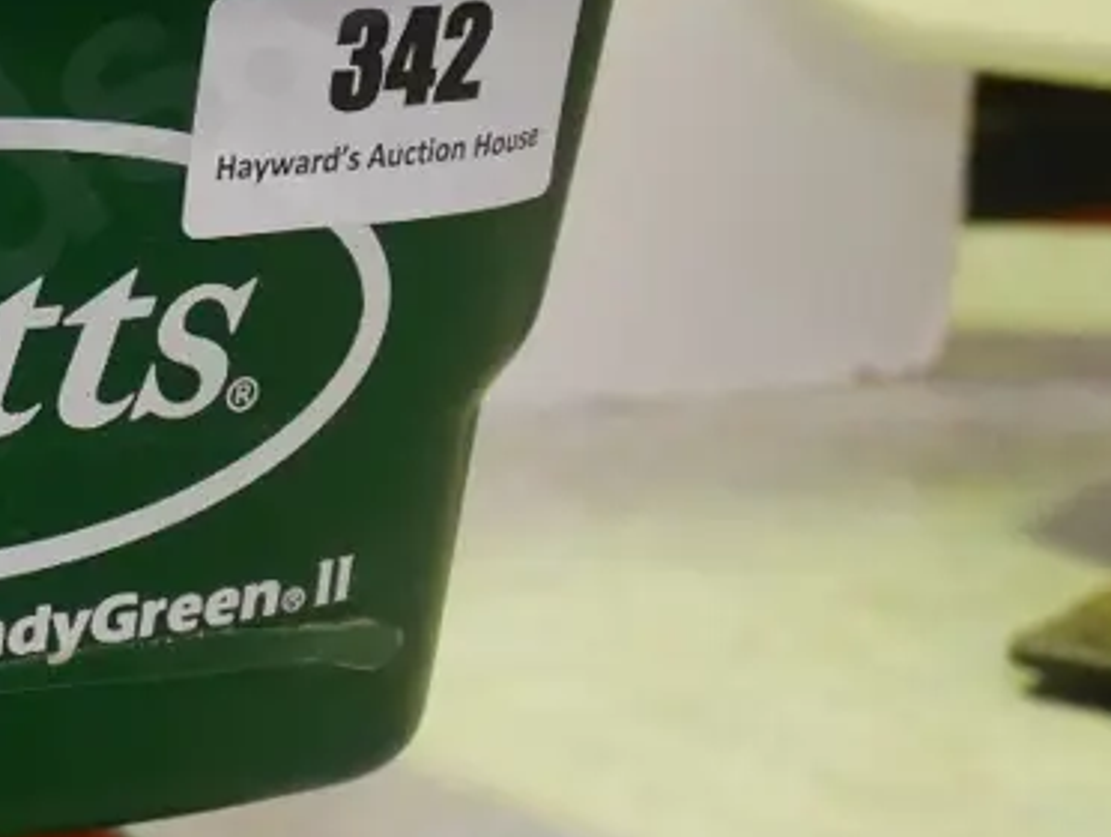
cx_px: -346
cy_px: 462
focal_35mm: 121
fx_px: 3889
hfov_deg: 15.5
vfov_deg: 12.3
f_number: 4.9
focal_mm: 22
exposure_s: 1/125
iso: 3200
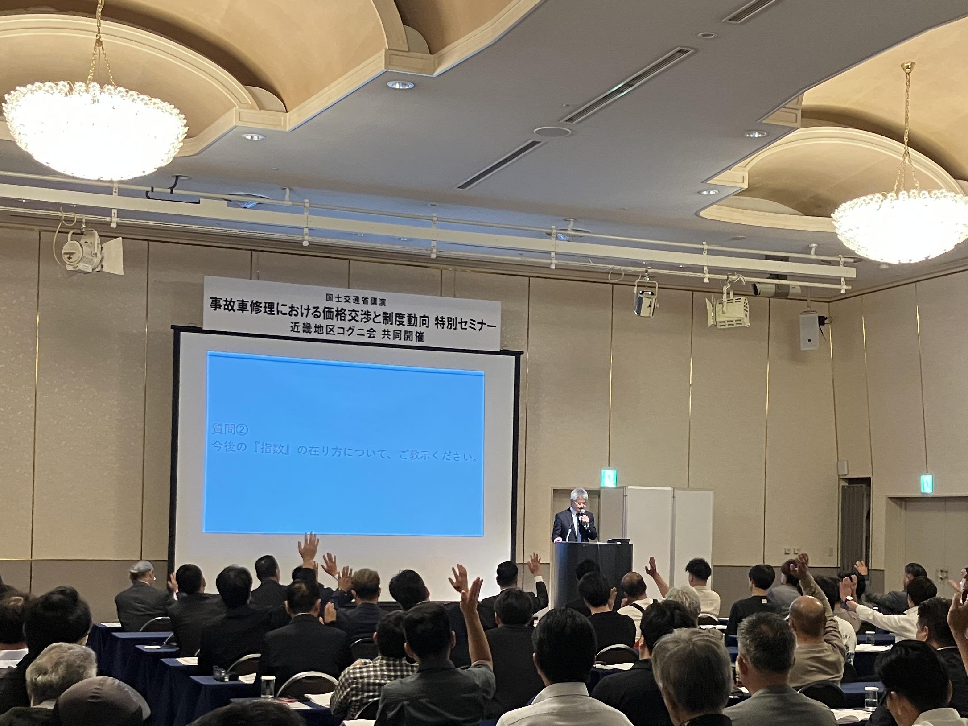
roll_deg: -2.1
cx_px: 560
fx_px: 1454
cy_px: 508
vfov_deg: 27.8
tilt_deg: +2.8
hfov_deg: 36.7
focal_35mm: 52
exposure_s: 1/60
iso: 320
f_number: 1.8
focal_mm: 3.99
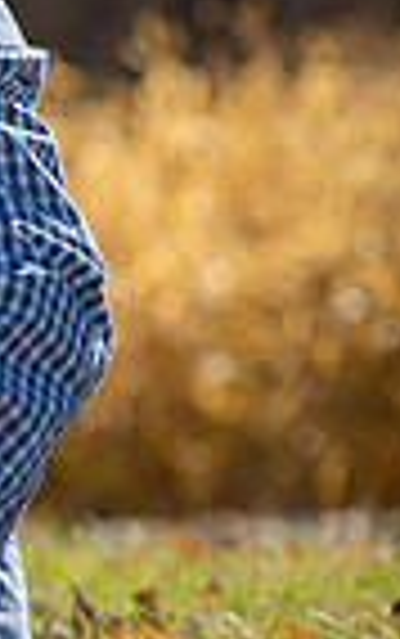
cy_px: 43
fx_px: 11262
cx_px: -858
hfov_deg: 2.0
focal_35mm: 647
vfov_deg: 3.2
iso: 400
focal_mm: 155
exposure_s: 1/500
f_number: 6.3
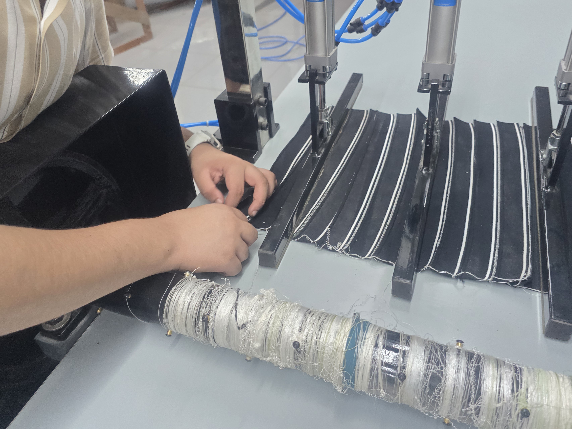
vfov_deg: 51.1
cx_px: 287
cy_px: 179
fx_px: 446
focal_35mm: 27
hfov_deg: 65.3
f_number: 1.7
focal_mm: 6.3
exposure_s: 1/100
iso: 500
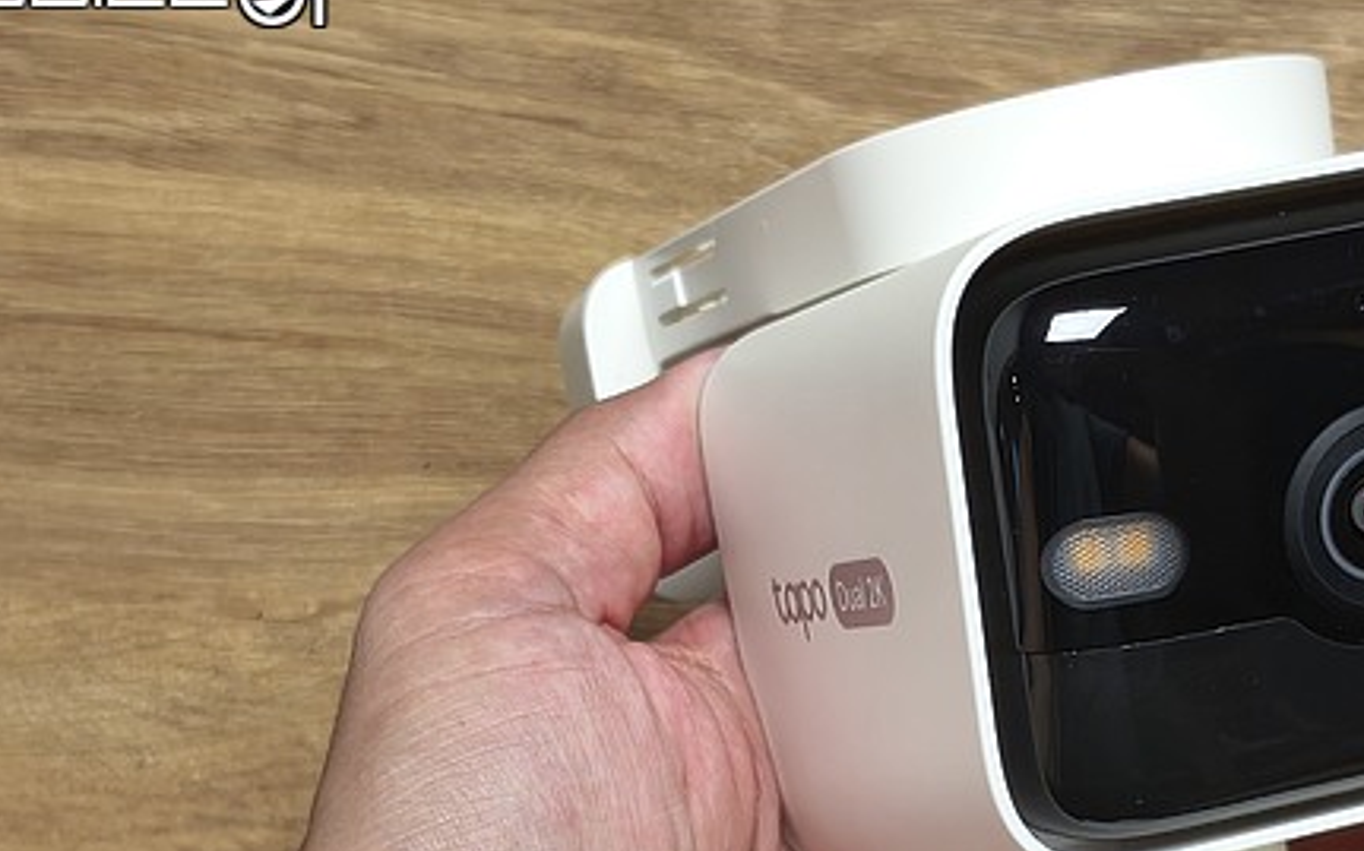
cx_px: 1108
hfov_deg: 21.4
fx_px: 3567
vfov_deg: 13.4
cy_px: 859
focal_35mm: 96
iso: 250
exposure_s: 1/120
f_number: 1.7
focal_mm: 5.35
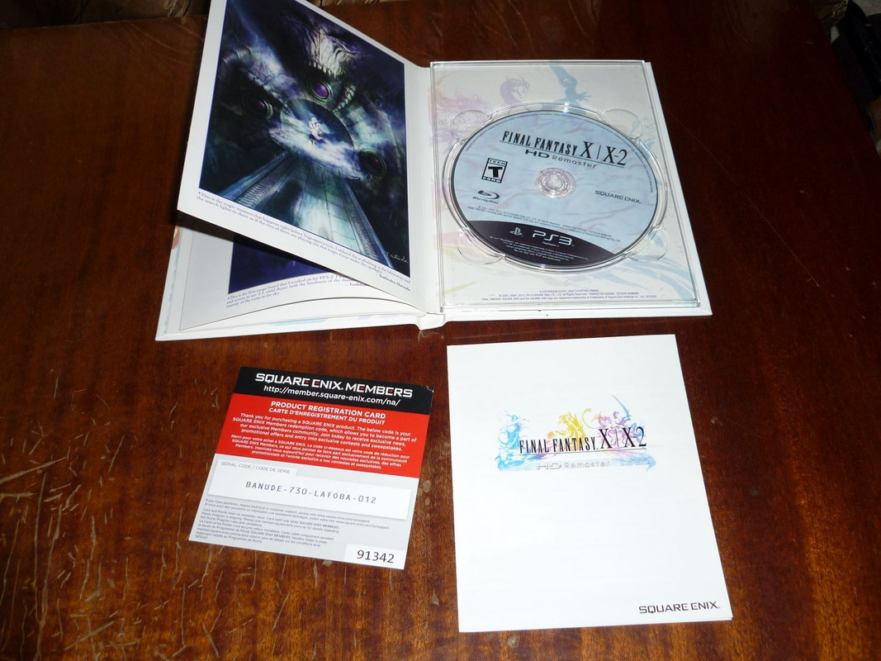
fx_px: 840
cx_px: 440
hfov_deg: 55.4
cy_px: 330
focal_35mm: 33
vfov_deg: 42.9
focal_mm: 5.5
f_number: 2.8
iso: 100
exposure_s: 1/30
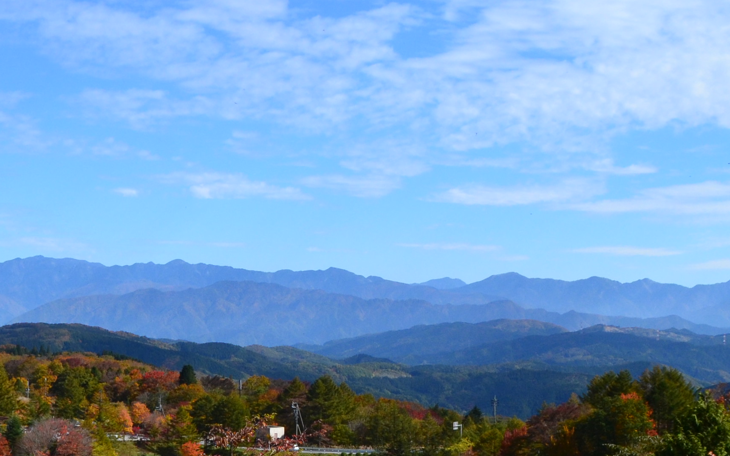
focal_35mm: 82
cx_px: 328
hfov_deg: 25.2
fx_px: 1631
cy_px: 405
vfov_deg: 15.7
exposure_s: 1/500
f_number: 11
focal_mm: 20
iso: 400
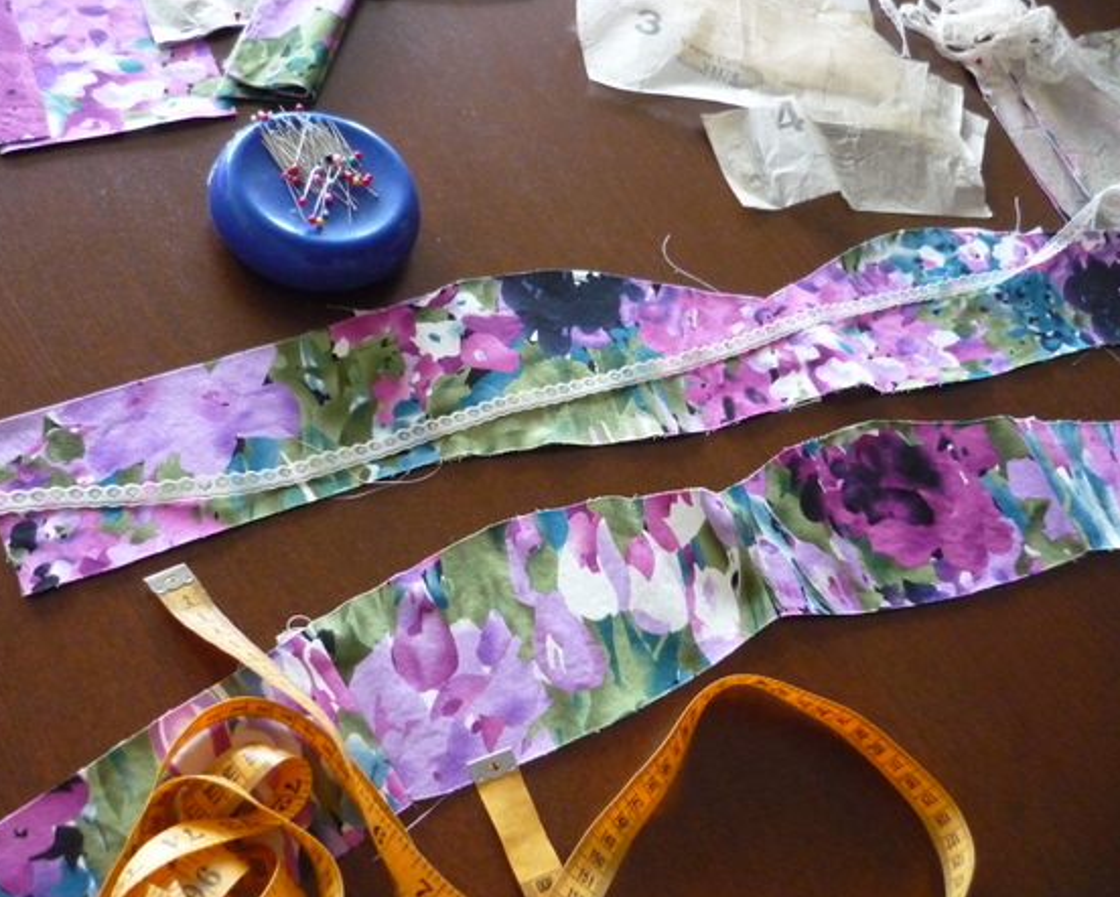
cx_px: 530
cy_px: 448
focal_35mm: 35
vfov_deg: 42.2
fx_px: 1161
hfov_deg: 51.5
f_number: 2.8
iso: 800
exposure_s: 1/50
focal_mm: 5.5
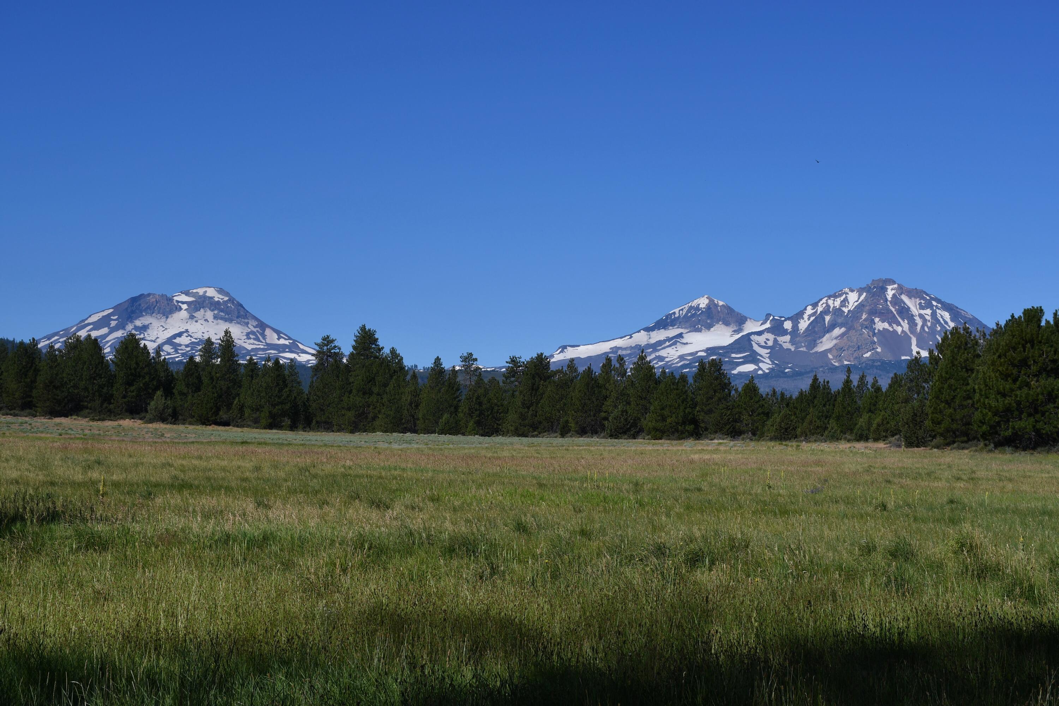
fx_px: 2118
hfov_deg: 28.1
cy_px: 353
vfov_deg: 18.9
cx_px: 530
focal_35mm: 72
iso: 100
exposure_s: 1/400
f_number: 10
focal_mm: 48
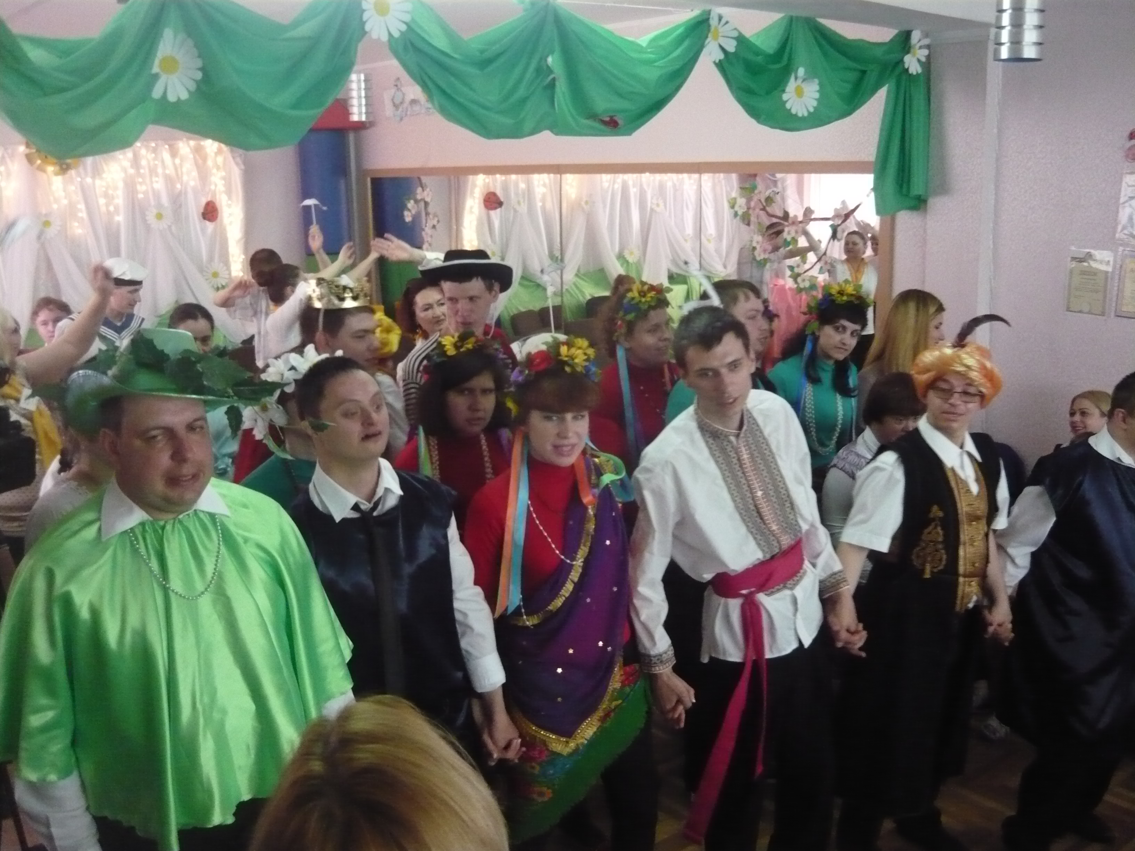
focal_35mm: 33
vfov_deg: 42.9
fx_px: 1082
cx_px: 568
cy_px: 426
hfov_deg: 55.4
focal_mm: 5.5
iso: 800
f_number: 2.8
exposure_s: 1/50
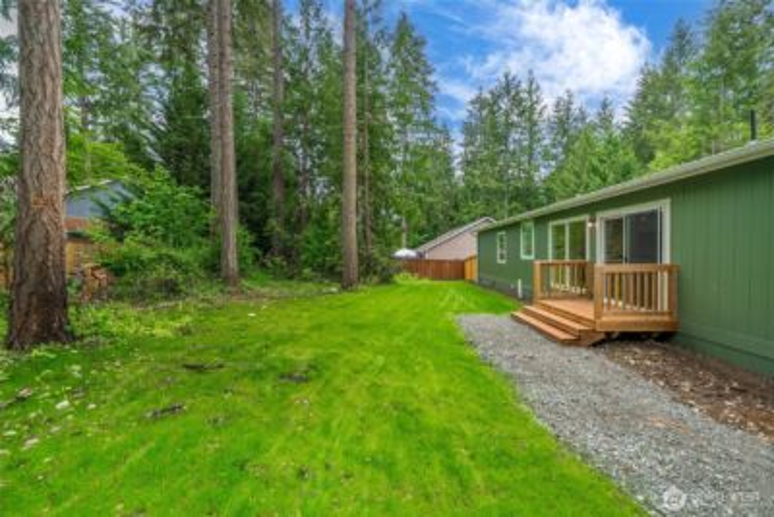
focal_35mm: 14
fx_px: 301
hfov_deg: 104.2
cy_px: 258
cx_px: 387
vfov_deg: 81.3
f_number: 7.1
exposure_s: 1/30
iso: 80
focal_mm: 14
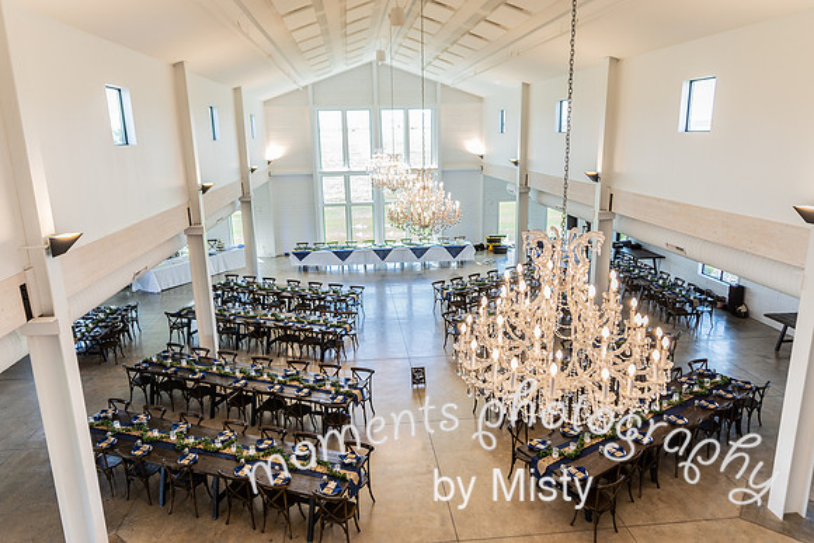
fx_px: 543
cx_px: 407
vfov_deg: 53.2
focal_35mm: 24
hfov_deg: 73.7
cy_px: 272
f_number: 2.8
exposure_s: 1/160
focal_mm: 24
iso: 320
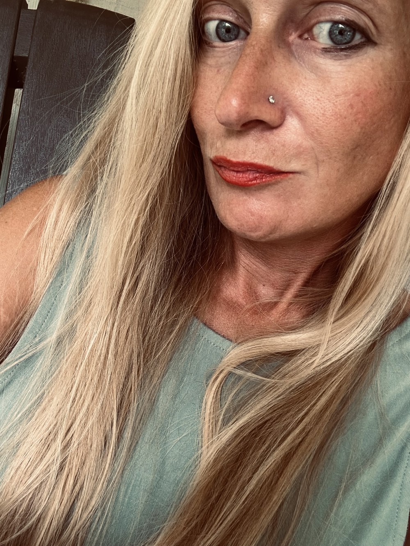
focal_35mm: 30
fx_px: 474
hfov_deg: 46.8
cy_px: 273
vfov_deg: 60.0
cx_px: 205
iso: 80
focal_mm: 2.69
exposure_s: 1/83
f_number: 1.9
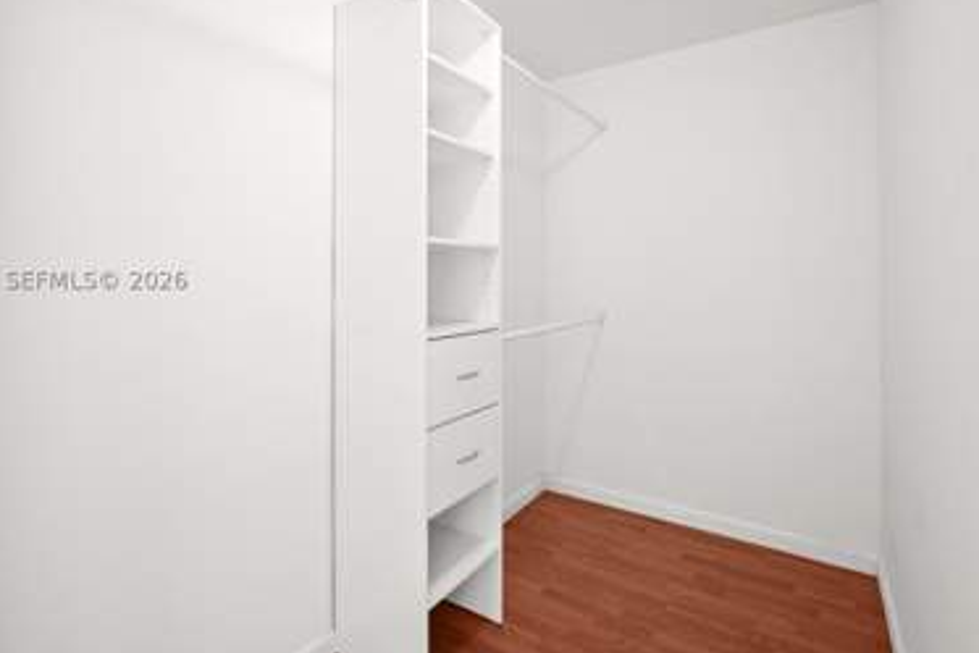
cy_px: 278
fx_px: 490
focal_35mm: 18
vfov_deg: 67.1
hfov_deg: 90.0
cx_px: 478
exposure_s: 1/13
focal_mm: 14
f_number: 2.8
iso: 250
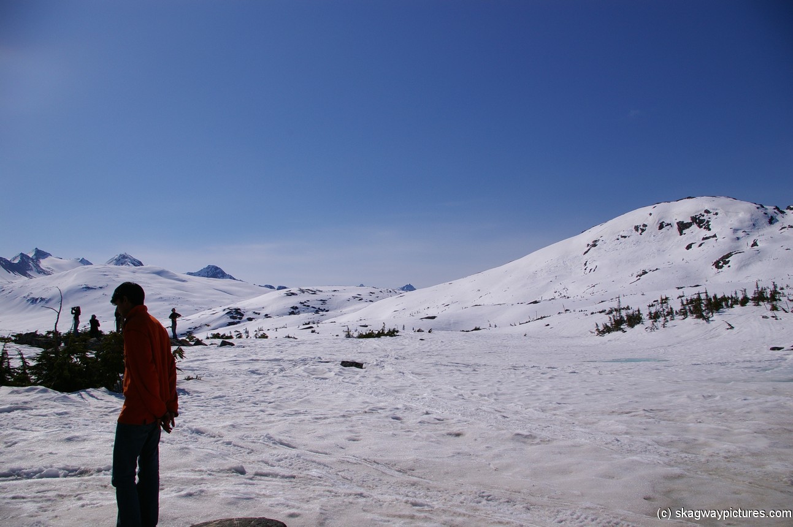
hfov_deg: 67.4
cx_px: 396
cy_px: 264
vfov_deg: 47.9
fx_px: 594
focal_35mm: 27
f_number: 11
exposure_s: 1/1000
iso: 200
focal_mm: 18
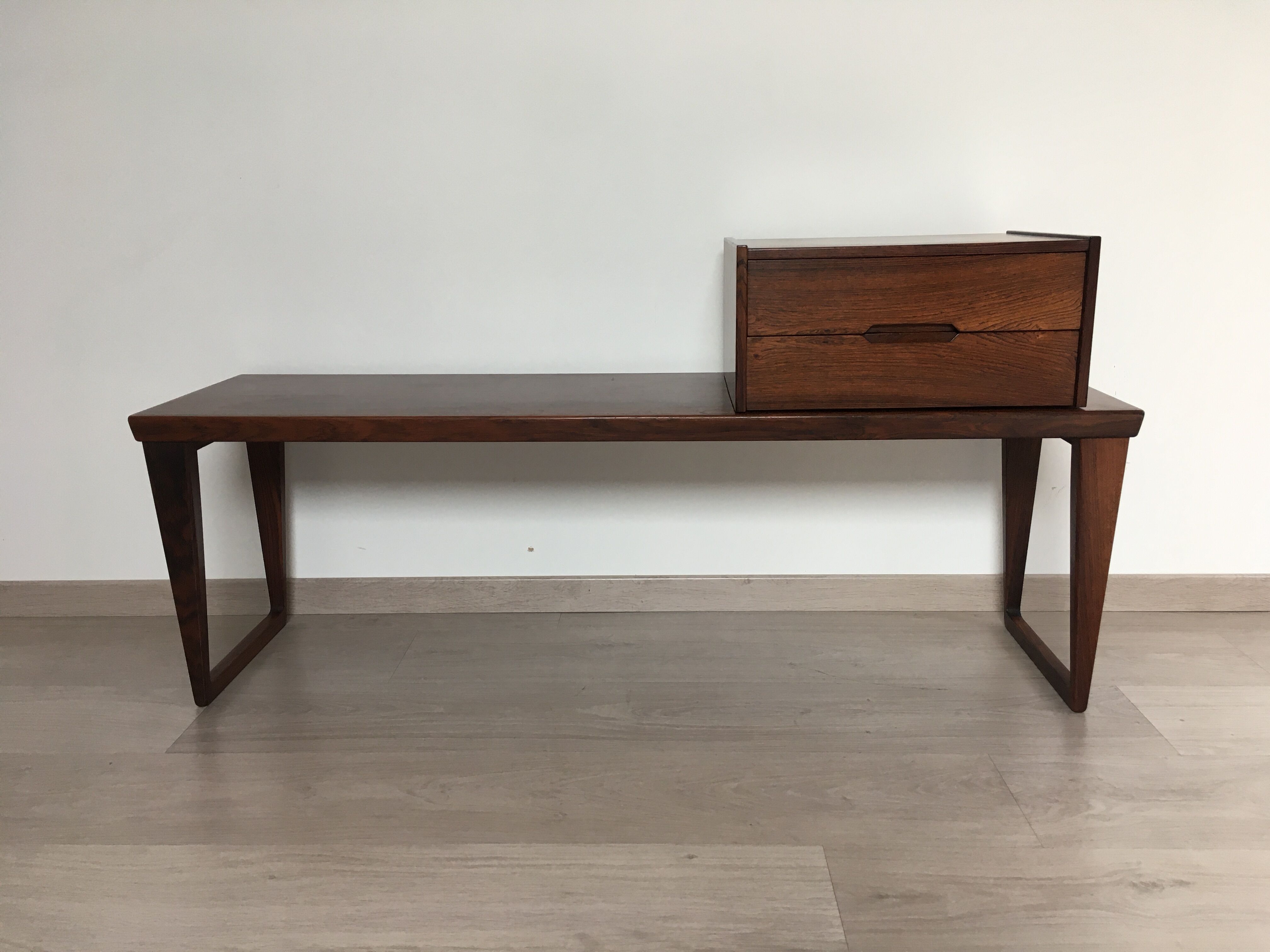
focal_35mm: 29
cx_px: 635
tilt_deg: -13.8
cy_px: 476
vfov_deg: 48.2
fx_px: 1064
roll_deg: +0.4
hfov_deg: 61.7
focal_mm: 4.15
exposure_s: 1/33
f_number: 2.2
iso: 32
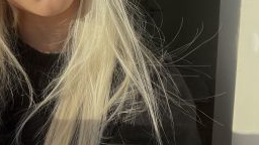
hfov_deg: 43.2
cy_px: 18
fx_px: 302
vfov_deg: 26.3
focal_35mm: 44
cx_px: 35
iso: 32
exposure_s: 1/614
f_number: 2.2
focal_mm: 2.71
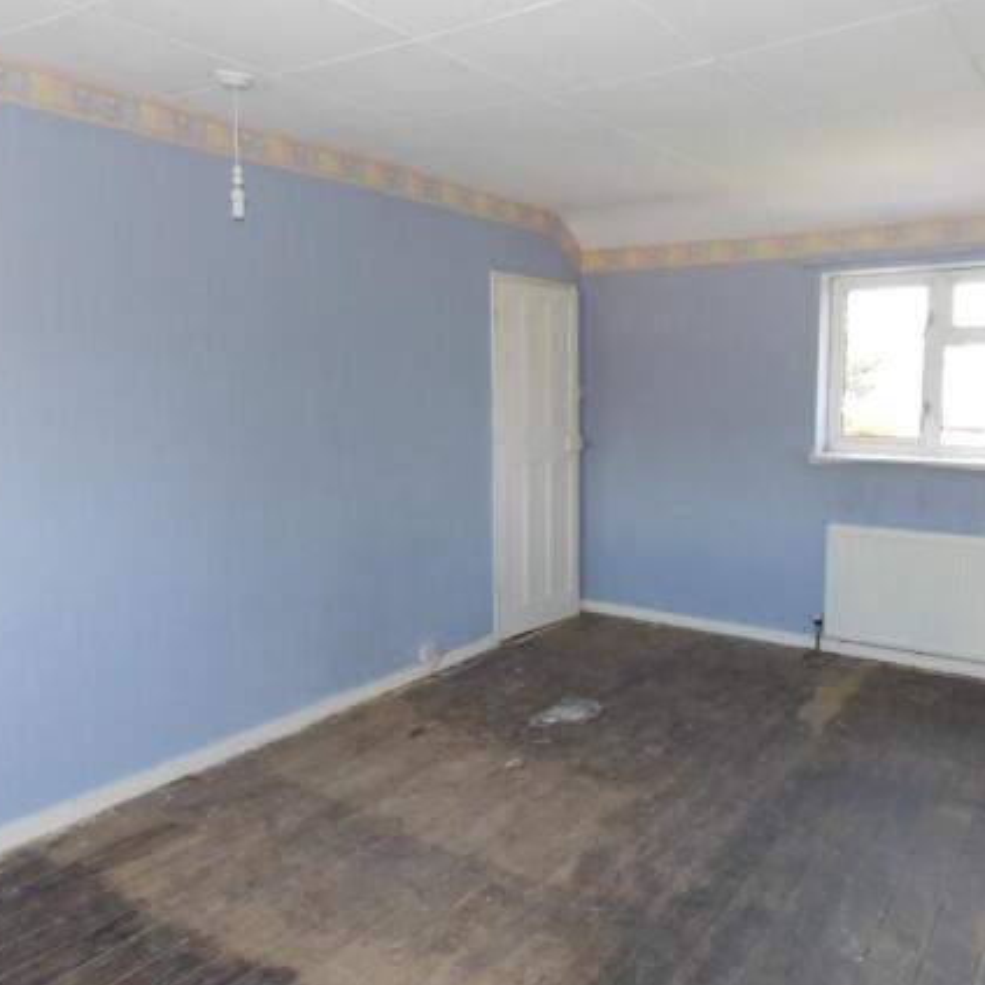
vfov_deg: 57.3
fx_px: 901
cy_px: 488
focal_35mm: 28
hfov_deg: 57.2
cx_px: 532
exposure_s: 1/30
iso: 100
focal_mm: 4
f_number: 3.1
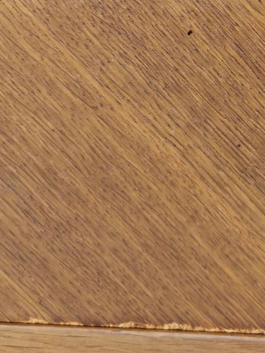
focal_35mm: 81
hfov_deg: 17.5
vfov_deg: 23.5
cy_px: 32
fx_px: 827
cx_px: 300
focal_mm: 5.58
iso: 100
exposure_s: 1/50
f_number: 1.8
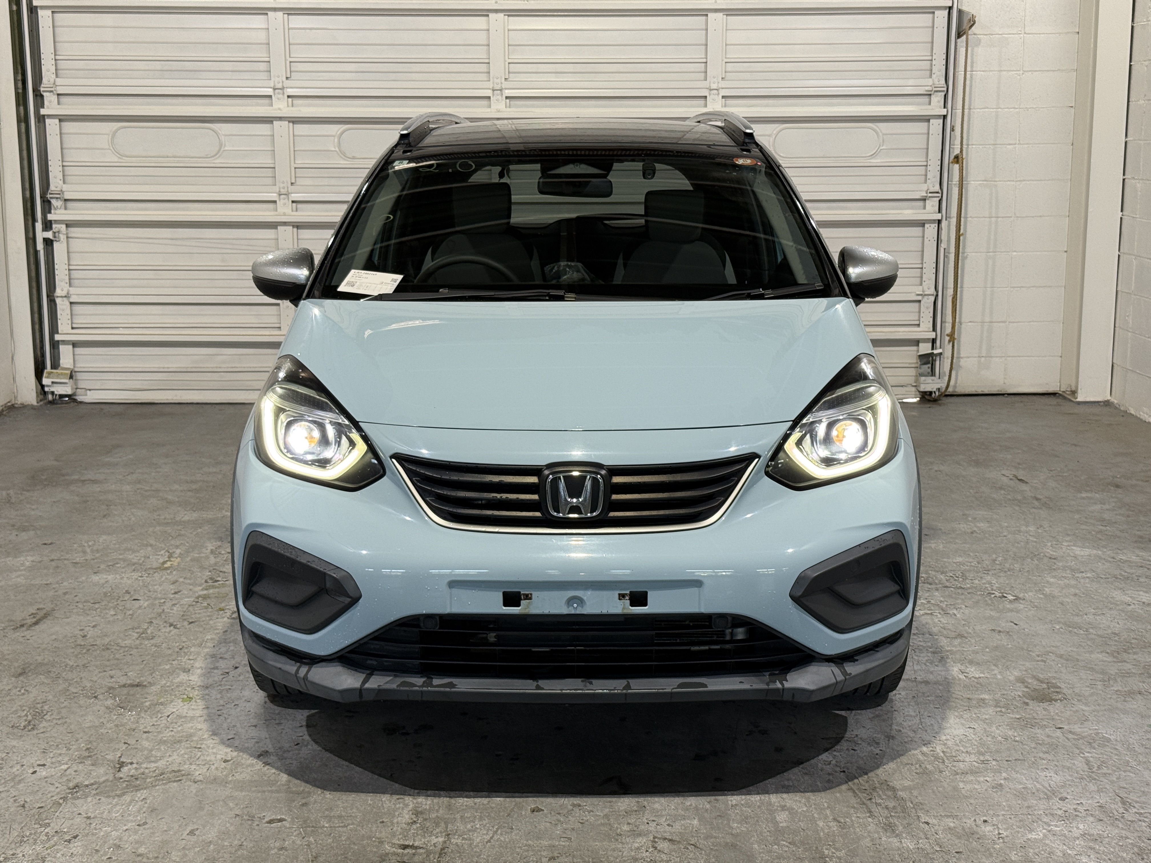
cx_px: 576
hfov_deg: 39.7
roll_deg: -0.7
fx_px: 1596
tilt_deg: -9.9
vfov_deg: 30.3
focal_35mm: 48
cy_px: 432
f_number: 1.78
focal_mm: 6.76
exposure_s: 1/60
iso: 80
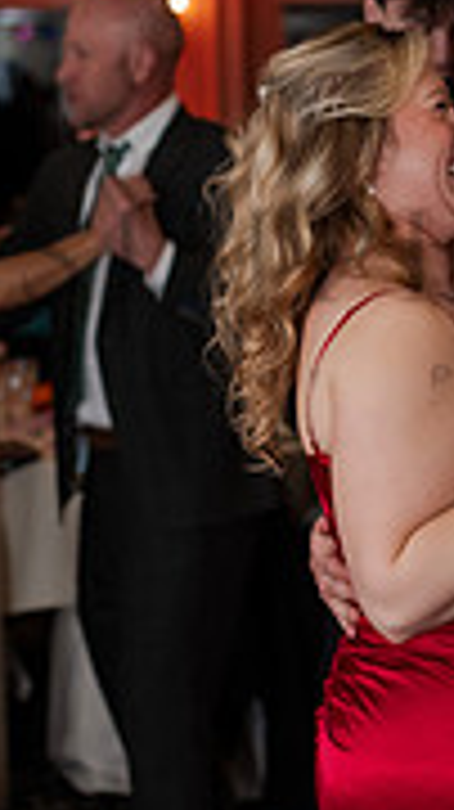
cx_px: 629
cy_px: 333
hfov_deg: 9.1
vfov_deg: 16.4
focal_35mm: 131
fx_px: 2809
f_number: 3.2
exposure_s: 1/320
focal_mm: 50
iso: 640
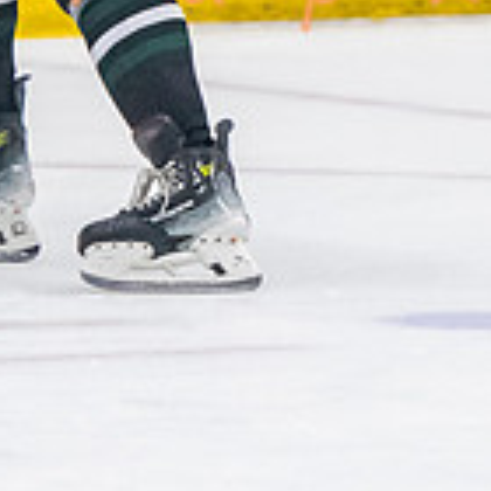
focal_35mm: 828
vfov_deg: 2.1
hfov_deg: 2.1
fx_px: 13287
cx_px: 216
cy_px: -144
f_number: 3.2
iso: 3200
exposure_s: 1/640
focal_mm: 135
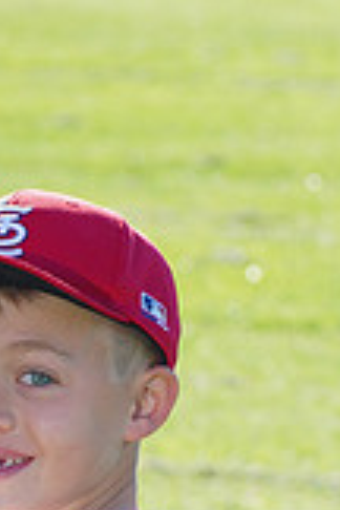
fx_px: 7239
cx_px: -52
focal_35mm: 511
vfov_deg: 4.0
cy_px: 557
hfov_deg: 2.7
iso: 200
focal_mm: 143
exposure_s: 1/200
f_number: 9
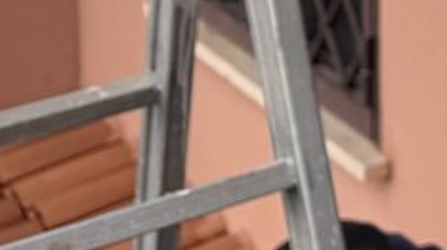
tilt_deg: -2.4
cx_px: 1484
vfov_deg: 6.1
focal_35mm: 179
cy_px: -574
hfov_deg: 8.9
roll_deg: -0.7
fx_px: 2119
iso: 80
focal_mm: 6.76
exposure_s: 1/931
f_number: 1.78
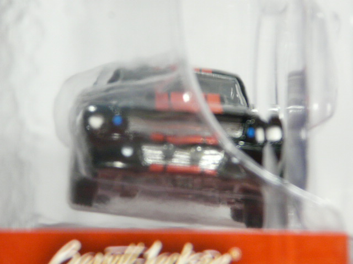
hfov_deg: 11.4
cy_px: 132
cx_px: 176
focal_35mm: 174
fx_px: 1774
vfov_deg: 8.5
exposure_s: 1/40
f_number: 3.6
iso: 200
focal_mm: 18
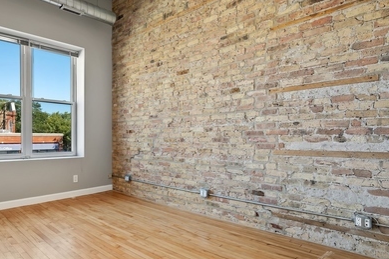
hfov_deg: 73.0
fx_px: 248
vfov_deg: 54.9
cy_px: 139
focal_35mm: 23
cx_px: 119
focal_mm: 14
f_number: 9.5
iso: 200
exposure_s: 1/8
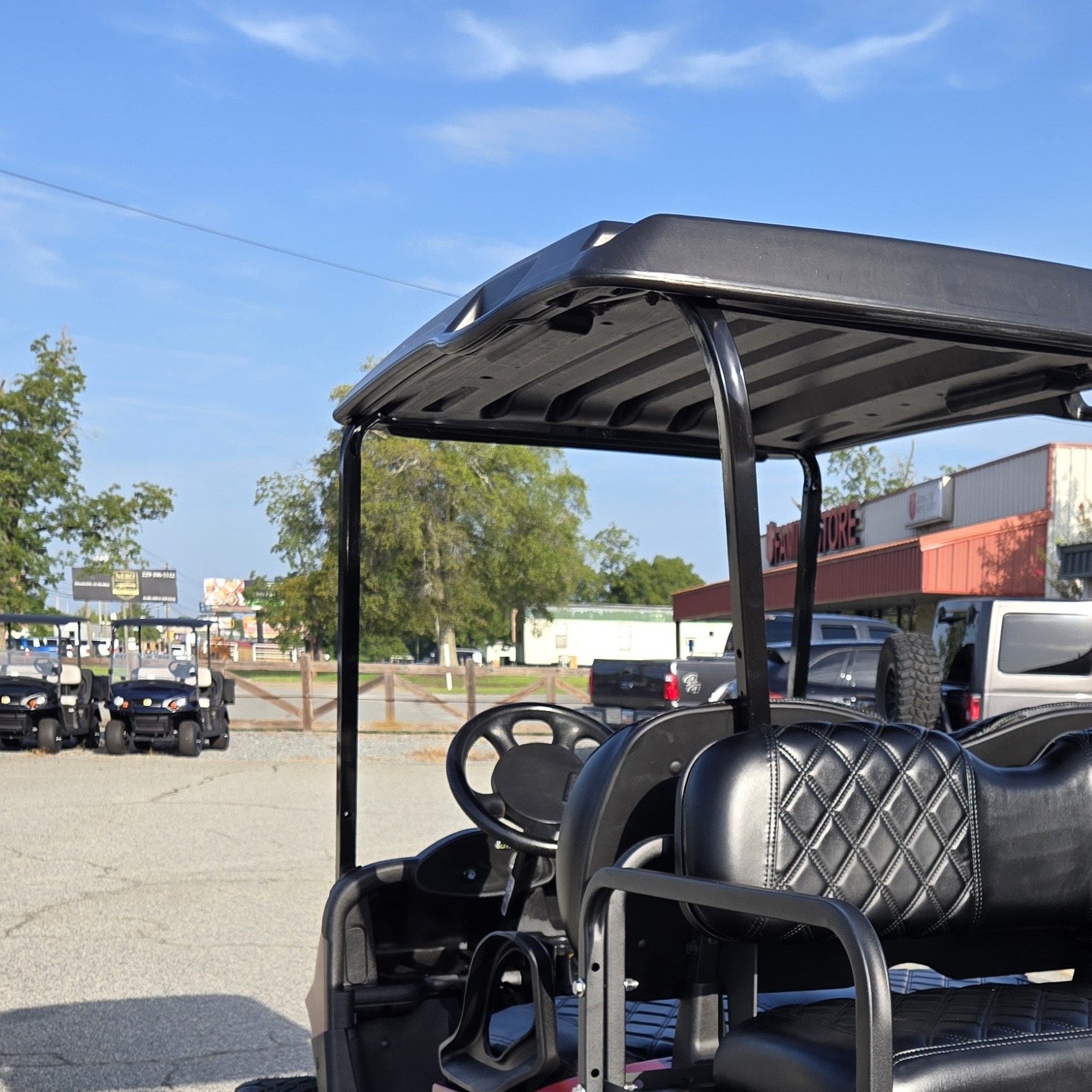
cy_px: 962
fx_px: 1713
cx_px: 844
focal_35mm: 48
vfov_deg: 33.7
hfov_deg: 34.5
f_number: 1.8
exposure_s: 1/1053
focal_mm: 5.4
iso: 25
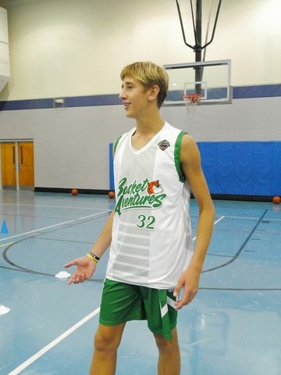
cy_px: 188
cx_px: 140
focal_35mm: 38
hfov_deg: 37.7
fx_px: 411
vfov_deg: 49.0
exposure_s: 1/125
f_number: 5.6
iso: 12800
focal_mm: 19
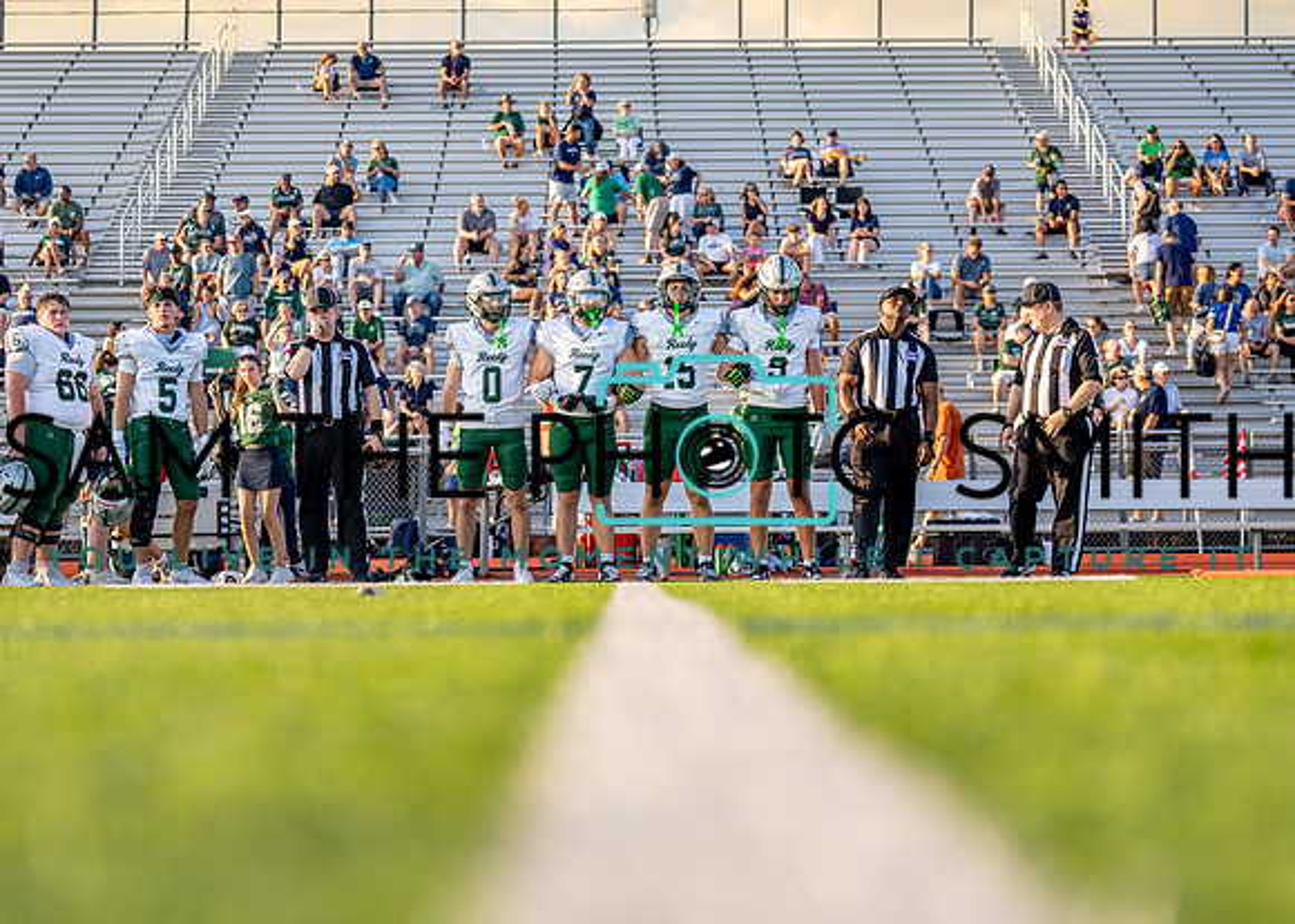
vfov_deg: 16.9
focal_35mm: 85
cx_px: 658
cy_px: 395
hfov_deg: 23.5
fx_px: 3109
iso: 320
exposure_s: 1/1600
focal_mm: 70
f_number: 2.8
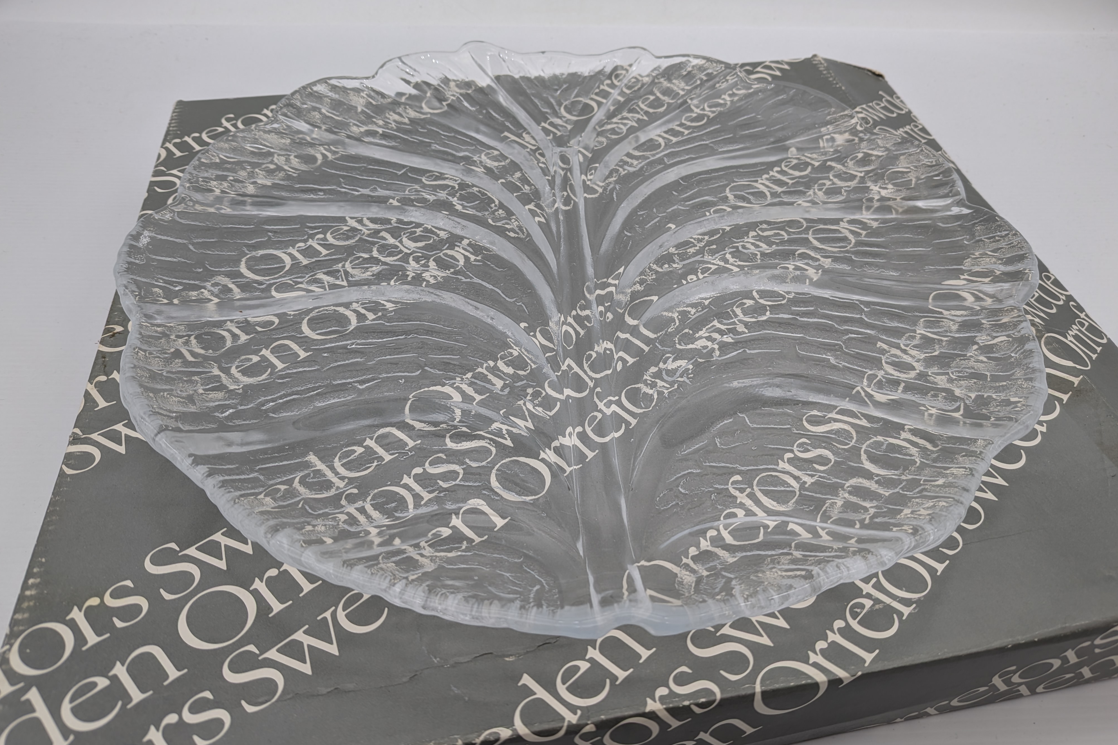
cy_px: 345
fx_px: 776
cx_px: 559
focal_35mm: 25
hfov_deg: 71.5
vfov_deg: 51.2
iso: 40
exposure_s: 1/212
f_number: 1.7
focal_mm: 4.53
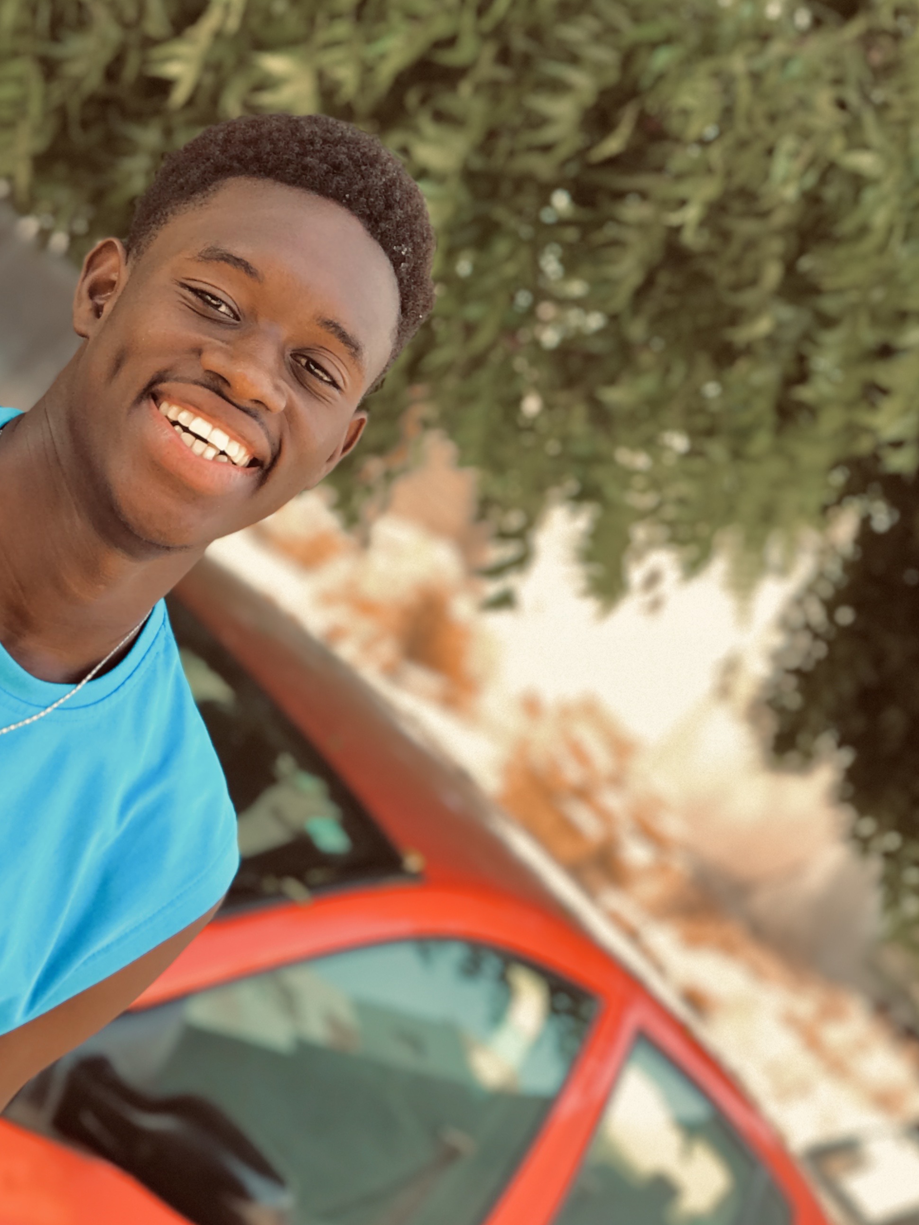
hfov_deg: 16.5
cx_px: 239
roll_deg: -44.4
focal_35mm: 89
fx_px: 3150
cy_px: 286
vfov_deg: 21.8
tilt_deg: +0.8
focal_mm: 6.6
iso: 25
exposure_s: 1/100
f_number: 2.8
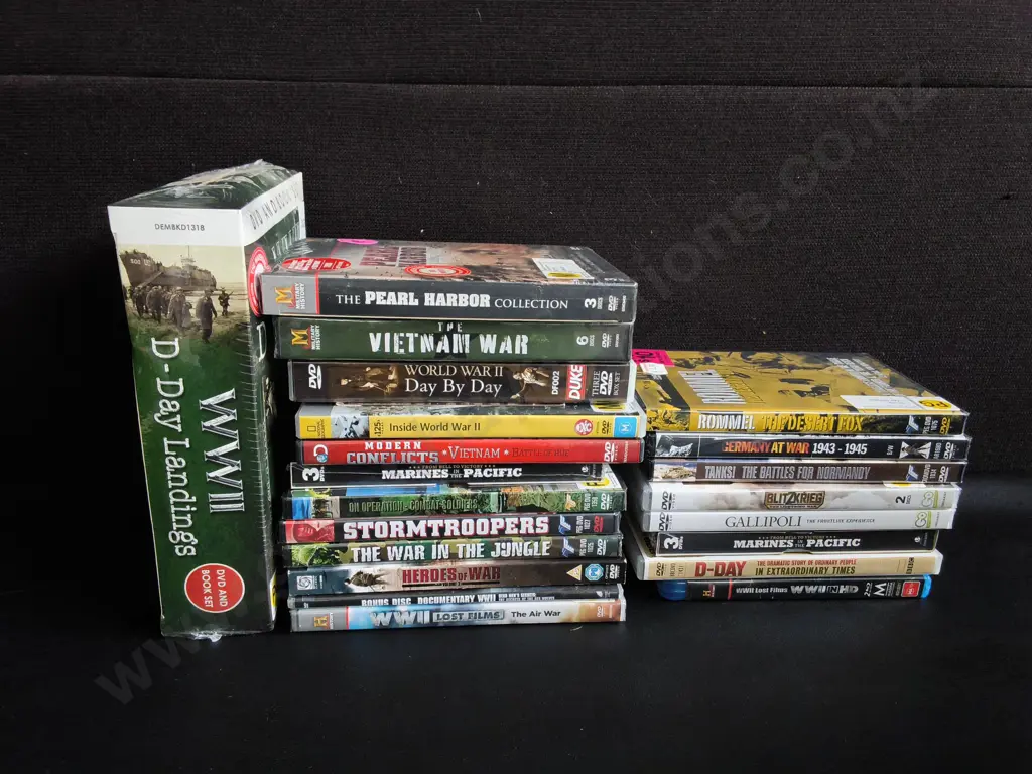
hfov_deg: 65.3
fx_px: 805
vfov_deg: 51.4
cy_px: 387
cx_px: 516
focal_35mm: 27
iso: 100
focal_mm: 2.87
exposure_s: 1/100
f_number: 2
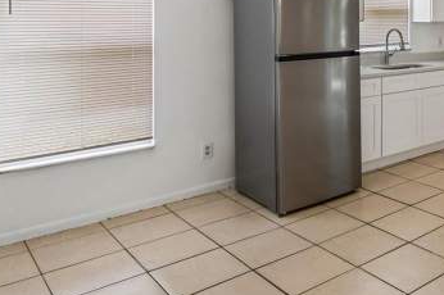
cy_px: 16
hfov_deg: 44.5
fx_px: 456
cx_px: 440
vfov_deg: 33.5
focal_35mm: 37
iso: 400
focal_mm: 16
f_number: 8
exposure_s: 1/40
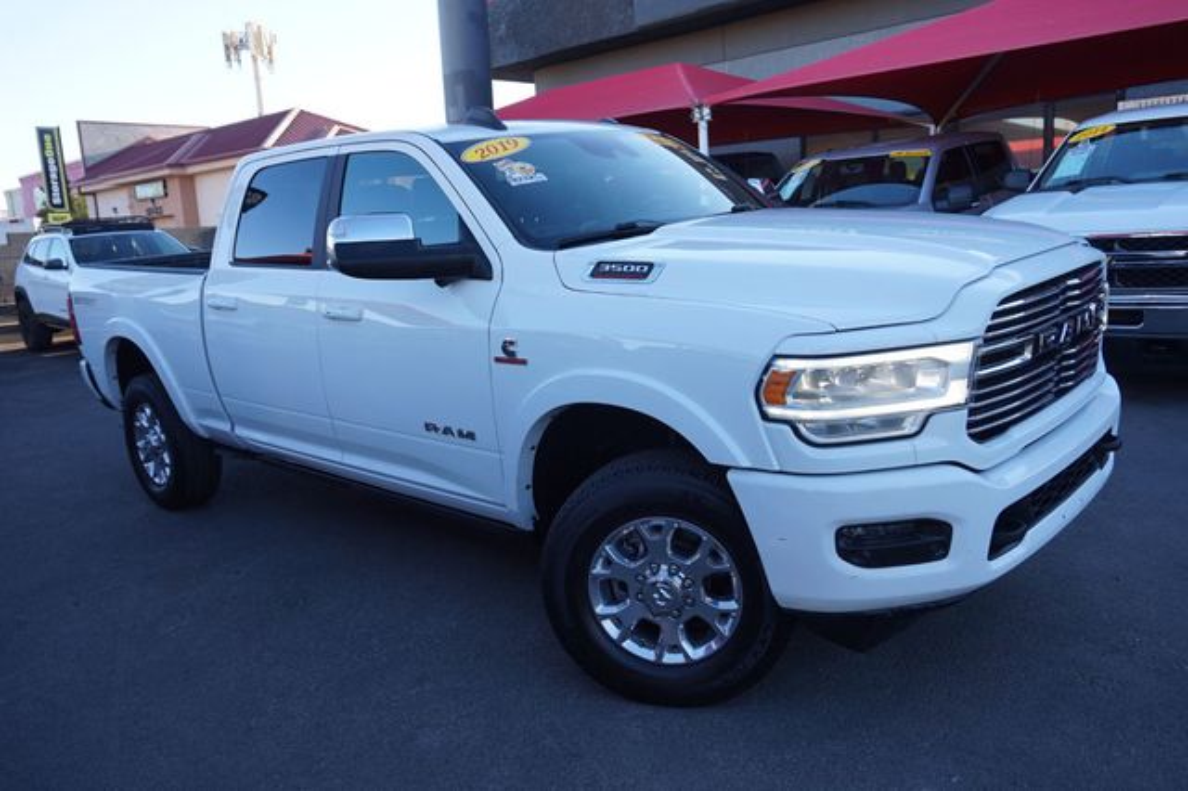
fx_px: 940
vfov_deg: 45.6
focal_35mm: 28
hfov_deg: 64.6
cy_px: 396
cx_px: 594
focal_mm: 19
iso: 100
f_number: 5.6
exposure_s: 1/80
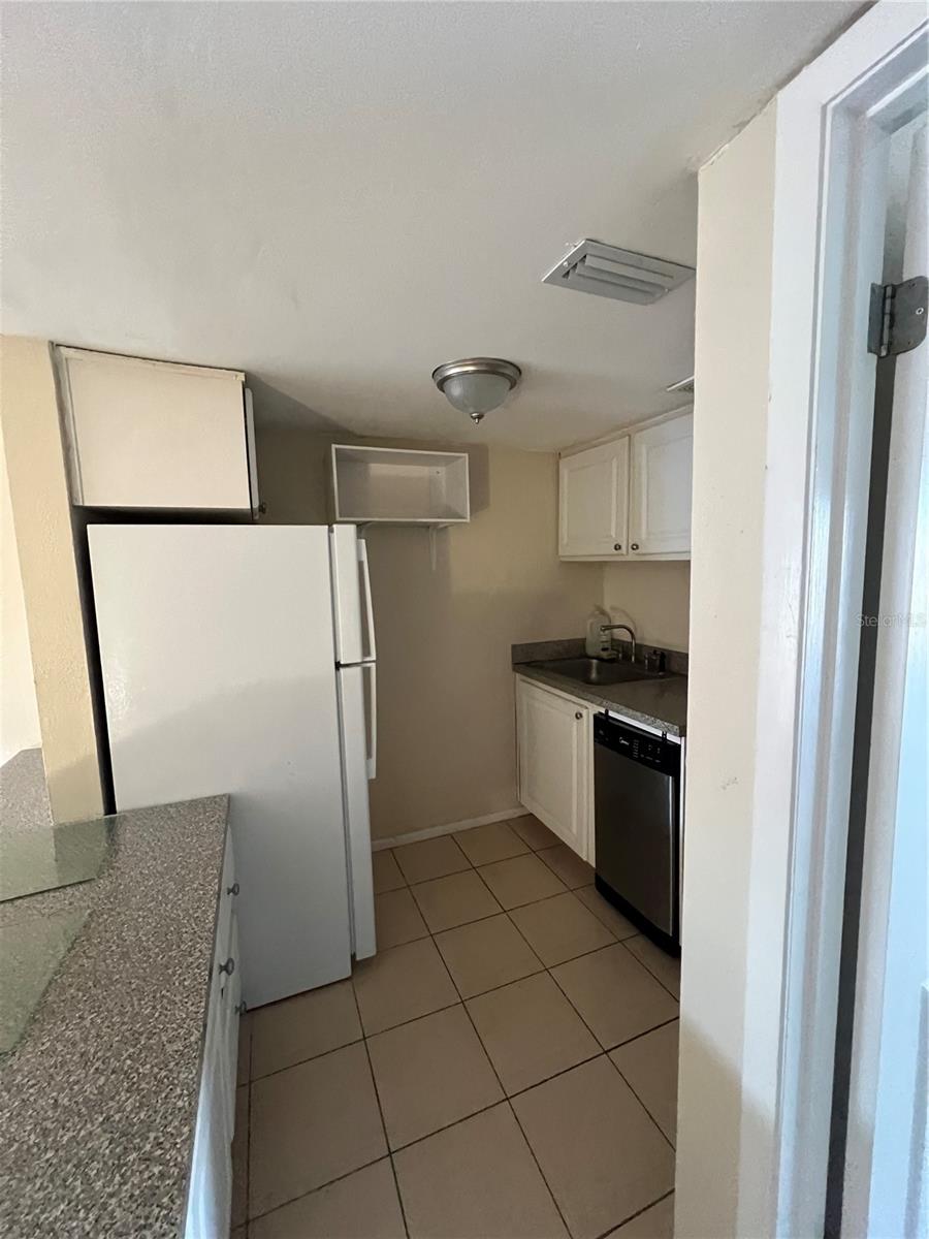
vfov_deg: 106.2
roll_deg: +2.2
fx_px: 465
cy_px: 620
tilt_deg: -4.5
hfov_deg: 89.9
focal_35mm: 13
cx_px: 464
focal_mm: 1.57
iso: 1000
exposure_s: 1/60
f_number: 1.8
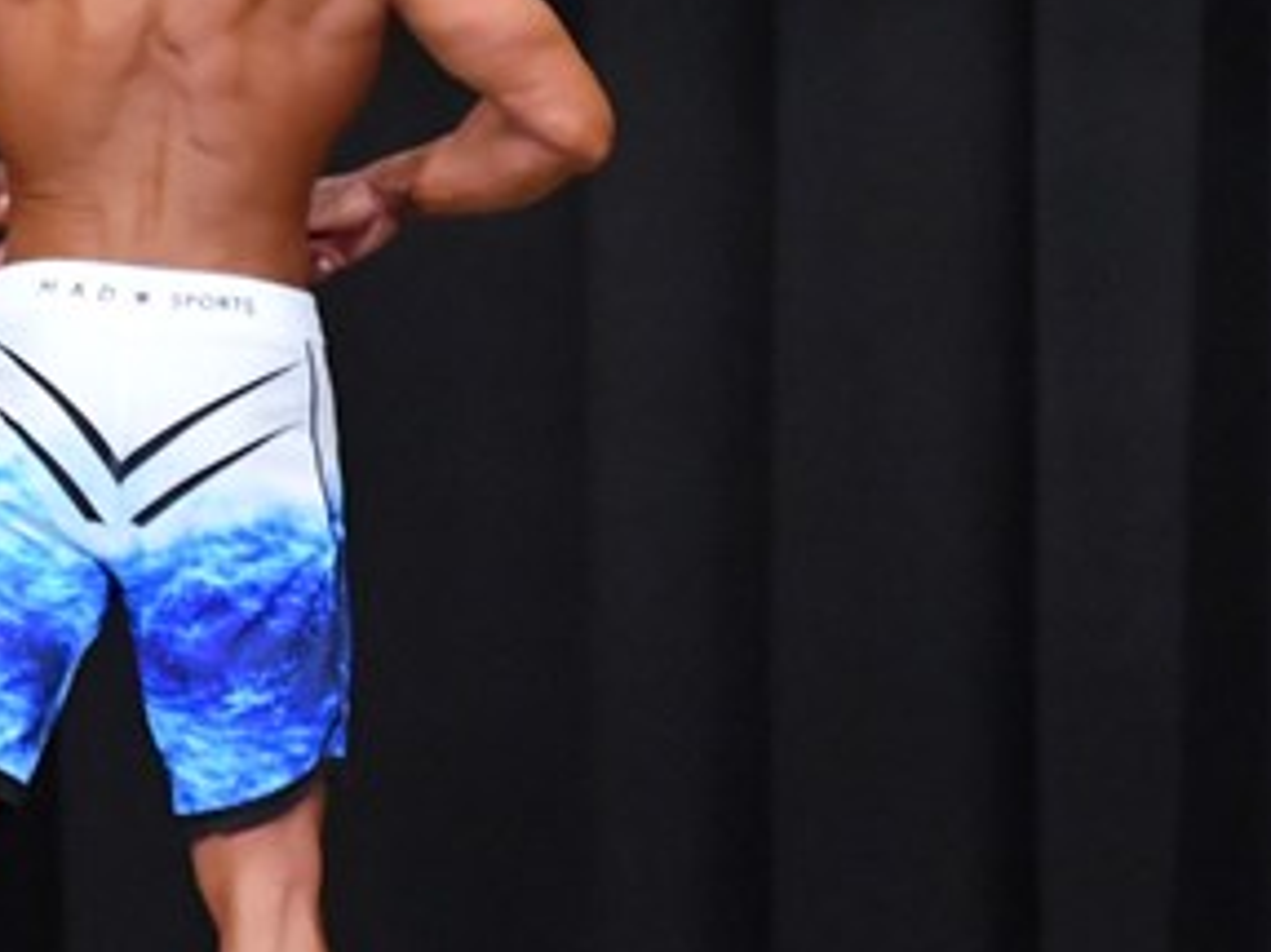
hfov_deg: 3.5
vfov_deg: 2.6
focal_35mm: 564
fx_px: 20700
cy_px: 469
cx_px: 42
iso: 8000
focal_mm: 145
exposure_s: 1/400
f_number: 5.6
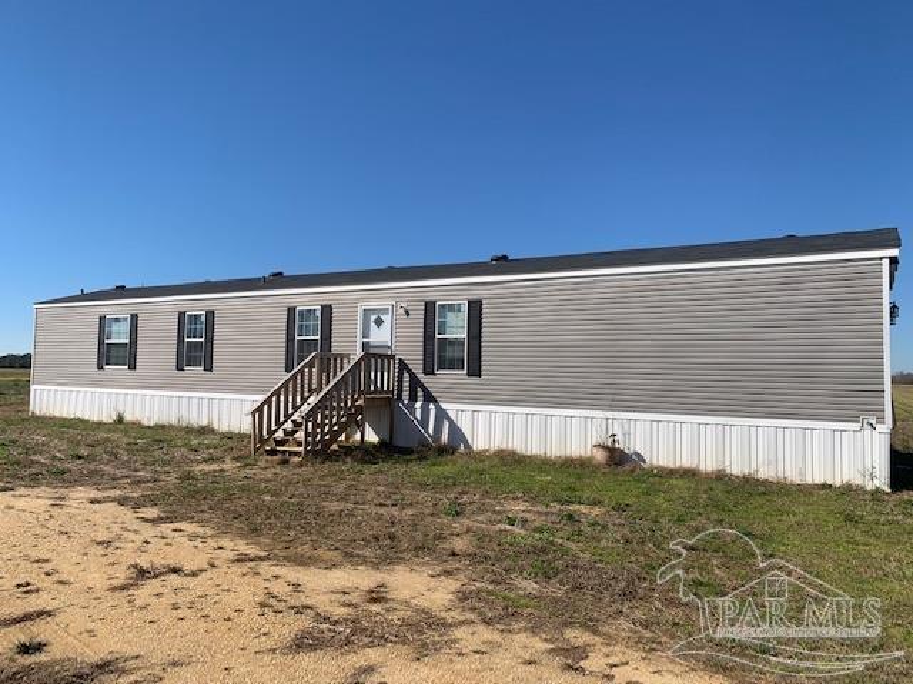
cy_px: 342
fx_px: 686
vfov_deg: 53.1
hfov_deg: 67.3
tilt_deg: +3.0
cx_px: 456
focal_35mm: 26
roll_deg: -1.5
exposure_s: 1/3401
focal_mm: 4.25
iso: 25
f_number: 1.8
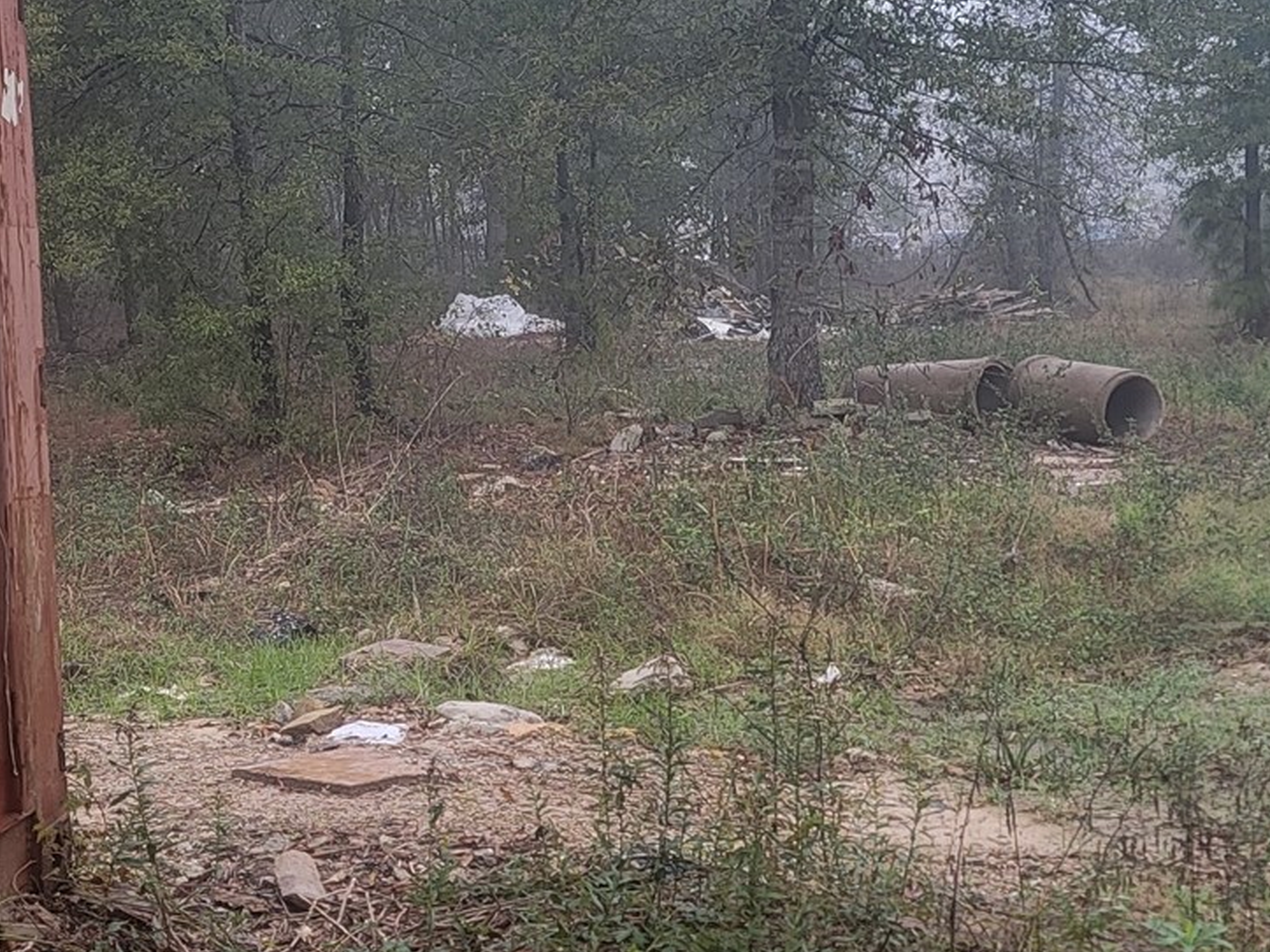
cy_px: 604
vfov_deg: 21.6
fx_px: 2494
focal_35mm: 68
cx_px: 588
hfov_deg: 28.6
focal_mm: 6.7
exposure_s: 1/159
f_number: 1.8
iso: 16
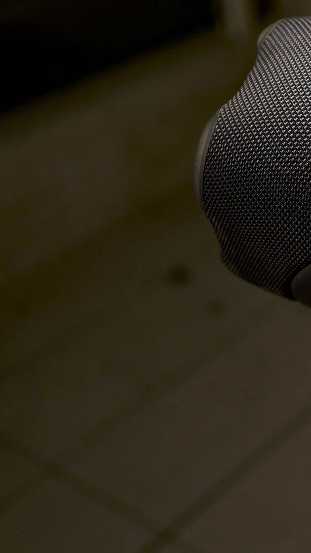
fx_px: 983
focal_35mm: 67
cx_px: 446
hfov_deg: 16.6
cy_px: 330
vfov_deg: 31.4
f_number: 3.5
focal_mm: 35
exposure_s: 1/250
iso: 800
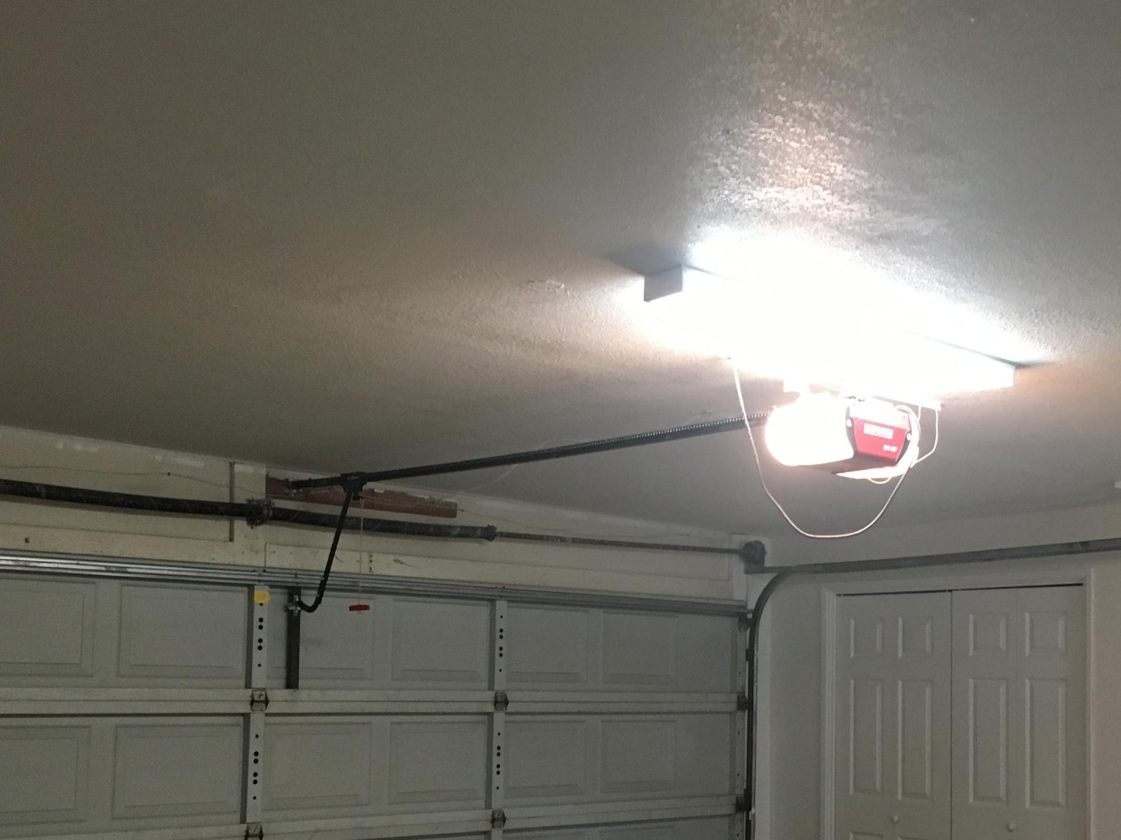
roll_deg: -0.6
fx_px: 1490
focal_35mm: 46
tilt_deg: +4.0
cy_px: 611
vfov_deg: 31.1
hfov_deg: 40.8
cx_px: 726
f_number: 2.2
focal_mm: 4.15
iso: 160
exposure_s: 1/30
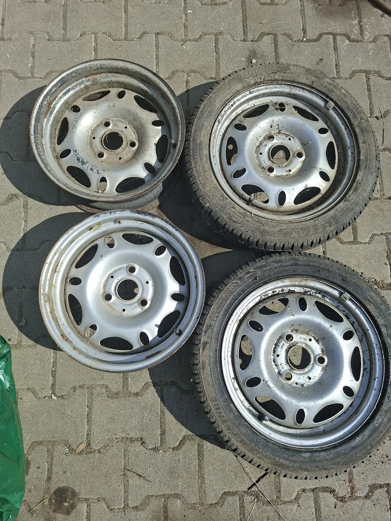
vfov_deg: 73.9
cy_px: 260
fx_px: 346
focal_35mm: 23
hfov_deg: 58.9
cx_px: 196
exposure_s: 1/2500
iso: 50
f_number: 1.8
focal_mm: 5.54
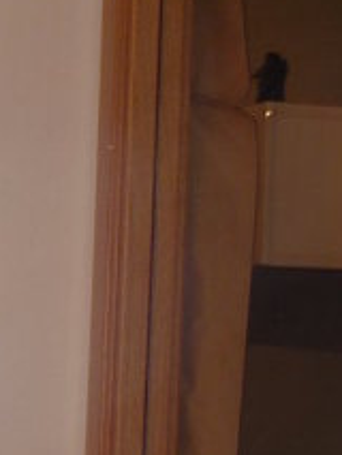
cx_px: 30
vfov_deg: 16.5
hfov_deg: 12.4
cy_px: 278
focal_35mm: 119
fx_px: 1566
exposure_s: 1/30
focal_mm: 5.5
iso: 100
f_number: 2.8
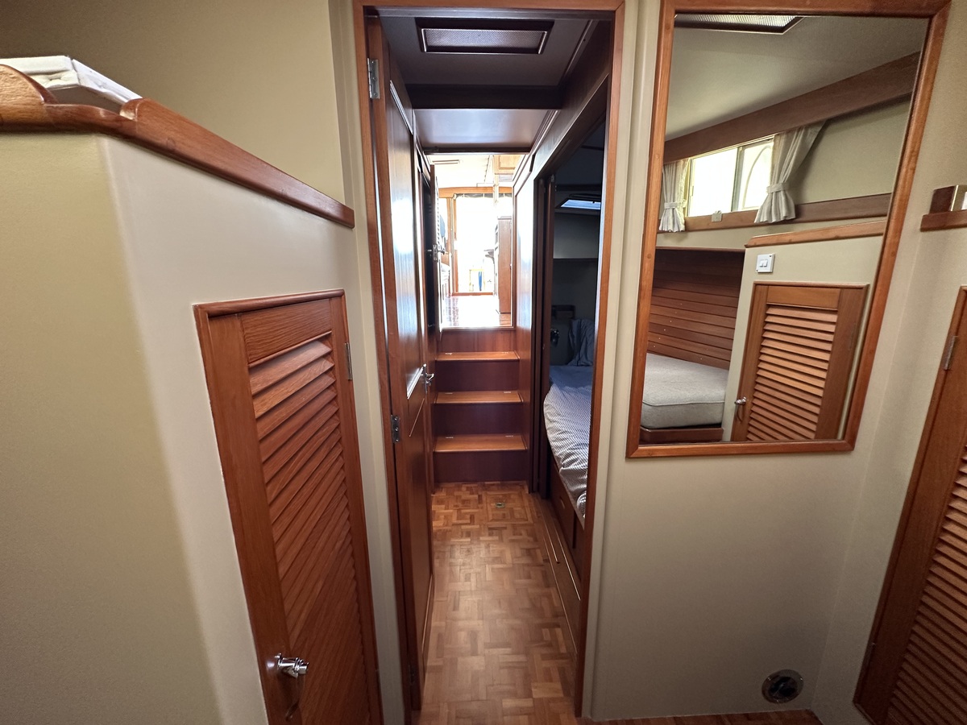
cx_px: 484
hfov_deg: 102.1
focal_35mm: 14
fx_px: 391
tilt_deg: -12.4
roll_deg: +1.7
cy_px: 362
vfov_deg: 85.7
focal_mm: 2.22
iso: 320
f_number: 2.2
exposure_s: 1/66
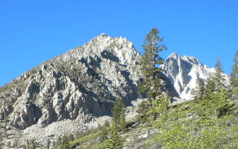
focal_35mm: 79
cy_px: 171
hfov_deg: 26.0
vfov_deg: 16.0
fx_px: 512
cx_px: 82
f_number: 3.5
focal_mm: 6.6
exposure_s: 1/527
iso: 101
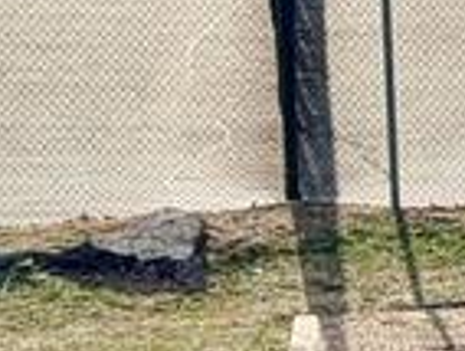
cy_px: 115
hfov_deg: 5.3
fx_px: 4642
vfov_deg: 4.3
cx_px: 1618
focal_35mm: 345
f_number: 1.78
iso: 80
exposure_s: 1/3891
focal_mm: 6.76
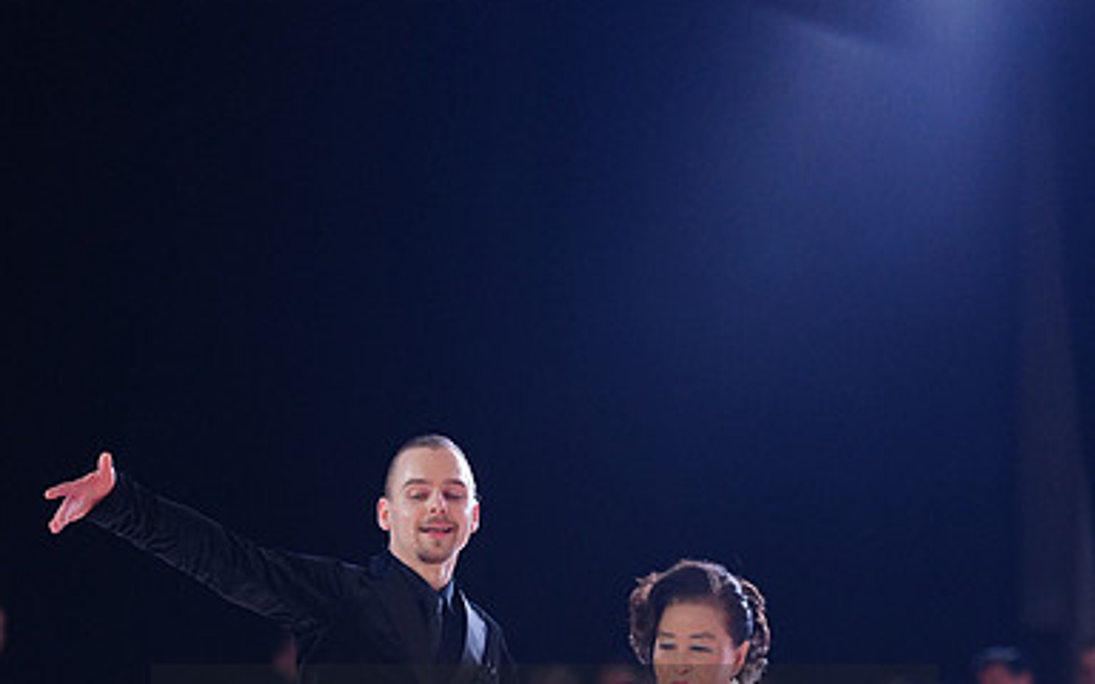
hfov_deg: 9.7
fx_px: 6476
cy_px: 761
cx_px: 546
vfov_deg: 6.0
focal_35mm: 217
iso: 1250
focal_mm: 141
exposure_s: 1/500
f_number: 2.8
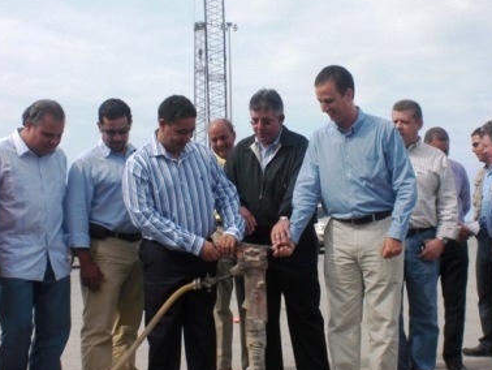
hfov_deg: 42.0
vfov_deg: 32.2
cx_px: 279
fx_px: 640
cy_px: 189
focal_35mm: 45
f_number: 5.6
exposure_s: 1/400
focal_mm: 6.3
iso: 64
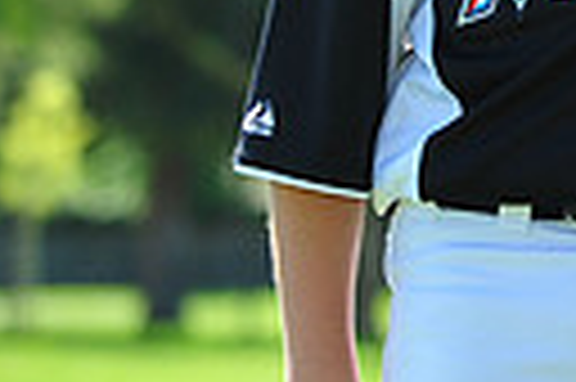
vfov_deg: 3.0
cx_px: 1107
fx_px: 7223
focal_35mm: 452
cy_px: -274
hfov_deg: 4.5
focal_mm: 100
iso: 200
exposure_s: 1/500
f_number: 4
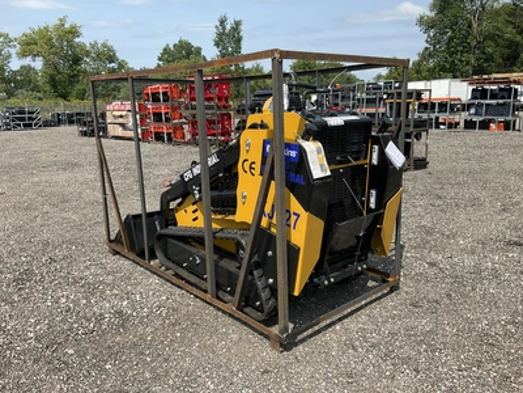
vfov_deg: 48.2
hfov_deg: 61.7
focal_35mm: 29
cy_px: 196
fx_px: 438
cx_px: 262
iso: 25
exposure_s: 1/1412
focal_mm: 3
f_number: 1.8
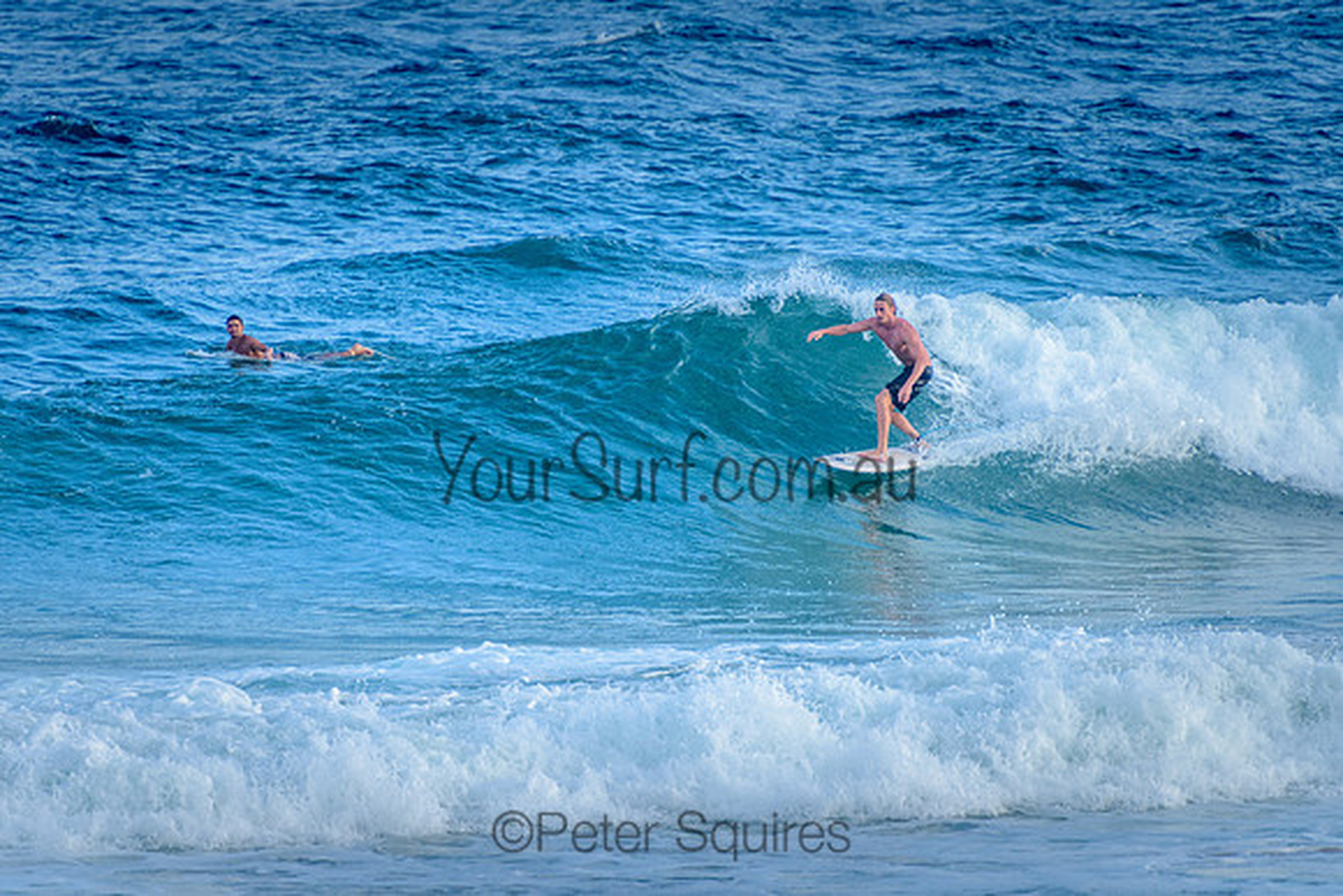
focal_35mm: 491
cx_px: 675
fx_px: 18306
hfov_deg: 4.2
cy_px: 349
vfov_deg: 2.8
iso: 450
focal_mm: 400
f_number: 5.6
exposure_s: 1/1250
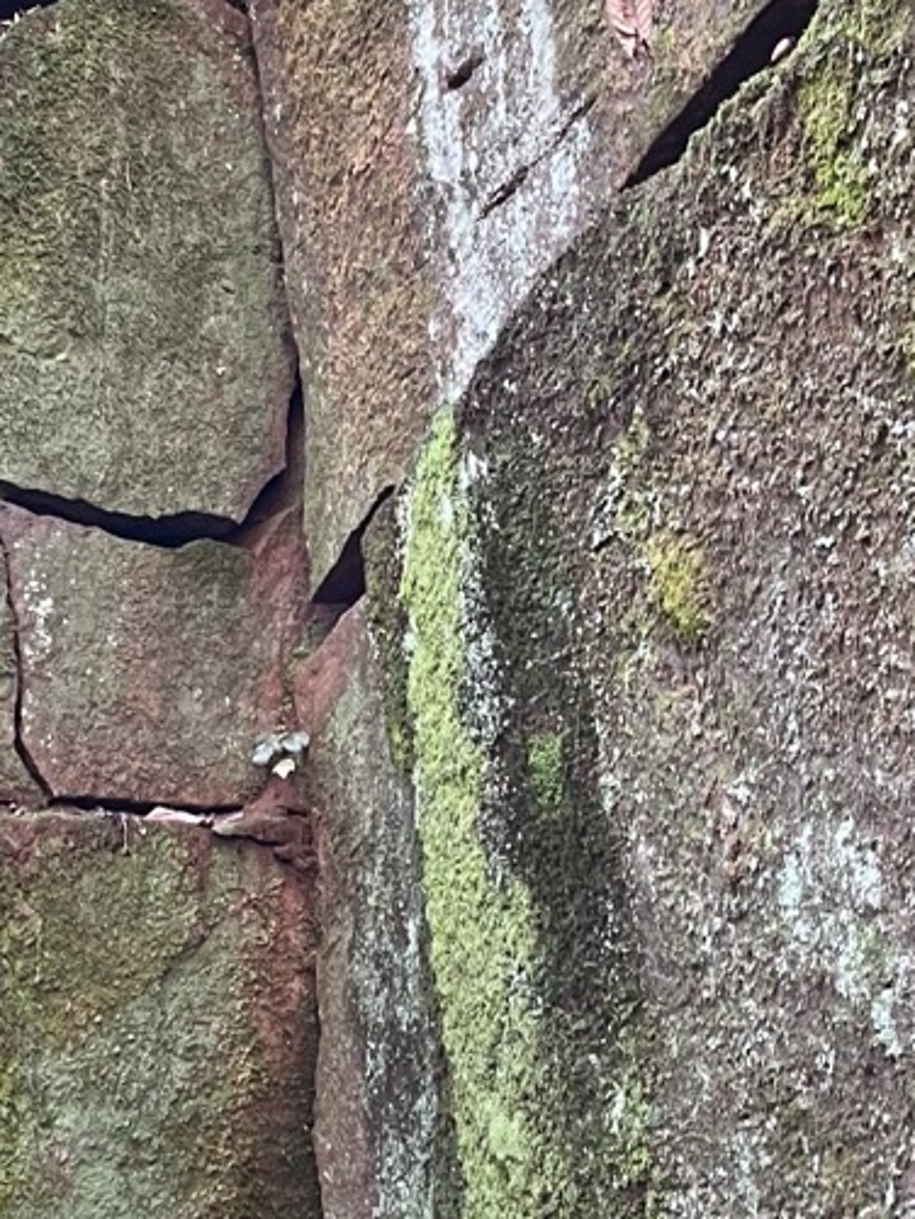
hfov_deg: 17.7
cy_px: 684
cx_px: 202
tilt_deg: +15.2
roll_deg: -0.3
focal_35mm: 83
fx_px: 2924
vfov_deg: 23.5
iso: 125
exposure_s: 1/64
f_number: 1.6
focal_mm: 5.1
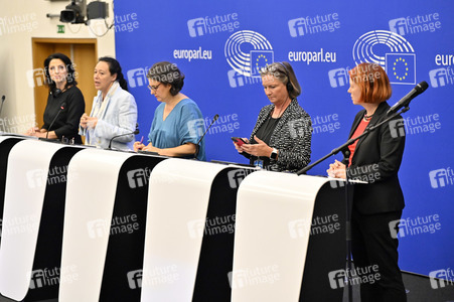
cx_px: 227
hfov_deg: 20.0
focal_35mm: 102
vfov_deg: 13.4
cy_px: 151
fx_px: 1285
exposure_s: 1/800
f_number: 2.8
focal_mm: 102
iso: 5000
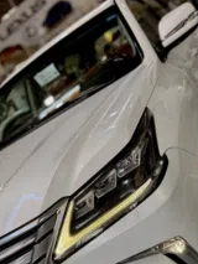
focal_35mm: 45
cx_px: 77
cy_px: 197
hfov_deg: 32.1
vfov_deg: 40.9
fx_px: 343
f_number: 1.78
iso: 64
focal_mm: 6.76
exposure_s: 1/121
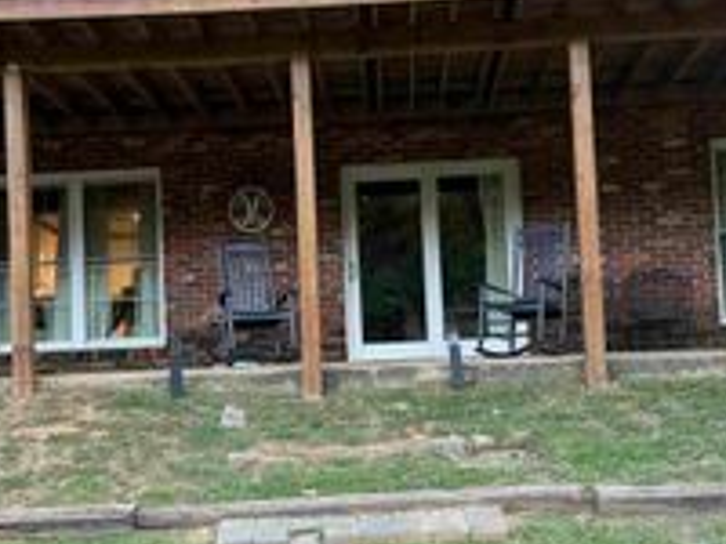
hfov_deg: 32.2
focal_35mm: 60
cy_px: 296
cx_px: 327
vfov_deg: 24.4
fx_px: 1258
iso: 160
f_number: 1.78
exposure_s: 1/121
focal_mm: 6.76
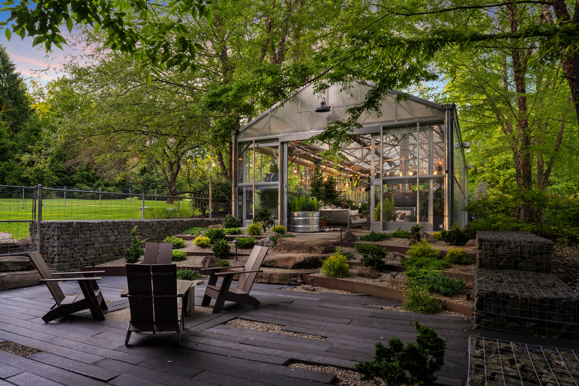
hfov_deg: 73.7
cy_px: 193
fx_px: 386
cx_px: 290
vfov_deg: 53.1
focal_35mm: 24
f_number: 10
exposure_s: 1/4
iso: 800
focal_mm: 24
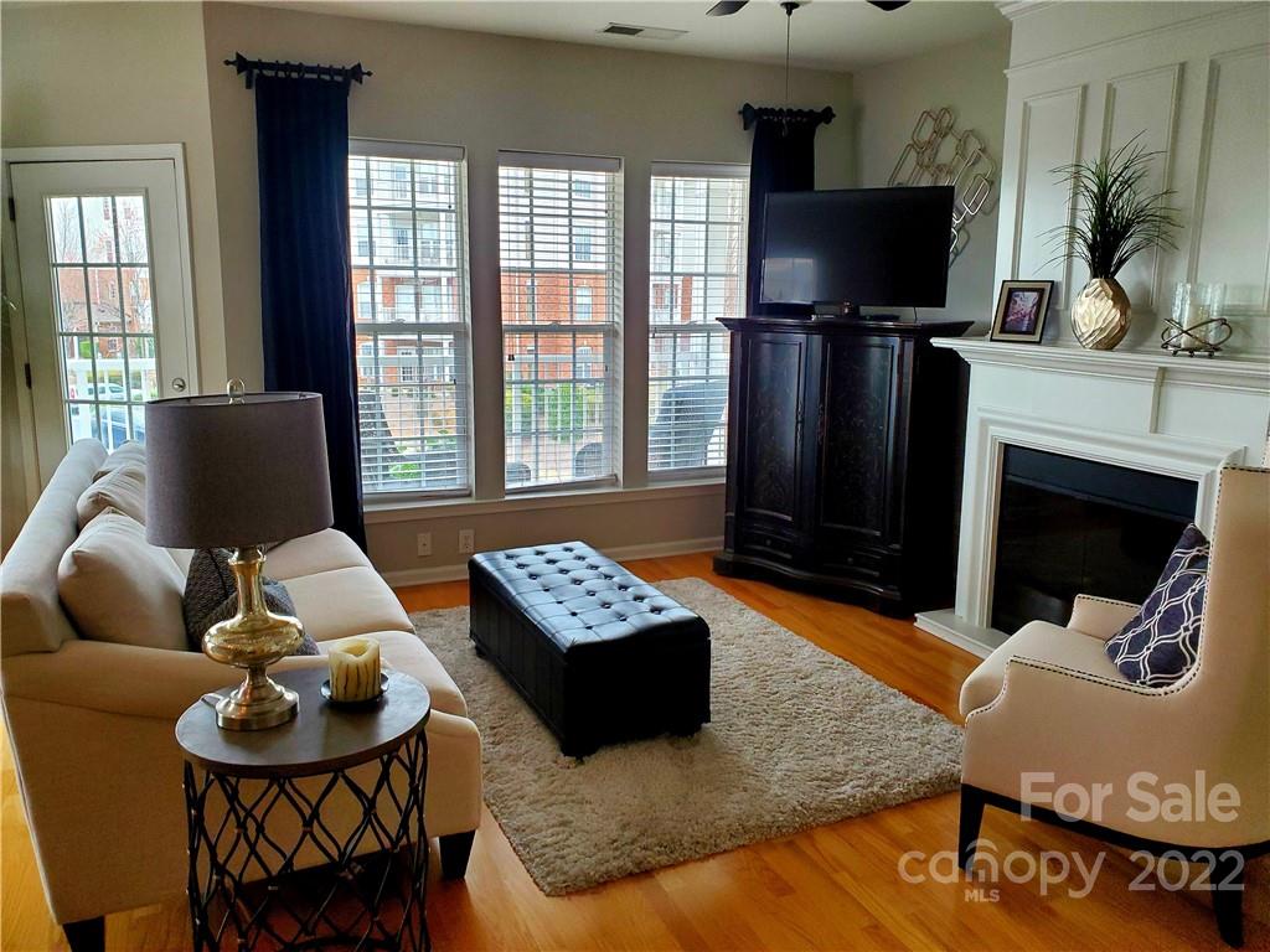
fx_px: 954
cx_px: 635
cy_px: 476
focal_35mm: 26
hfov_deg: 67.3
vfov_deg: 53.1
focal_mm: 4.3
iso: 250
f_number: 2.4
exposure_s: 1/120
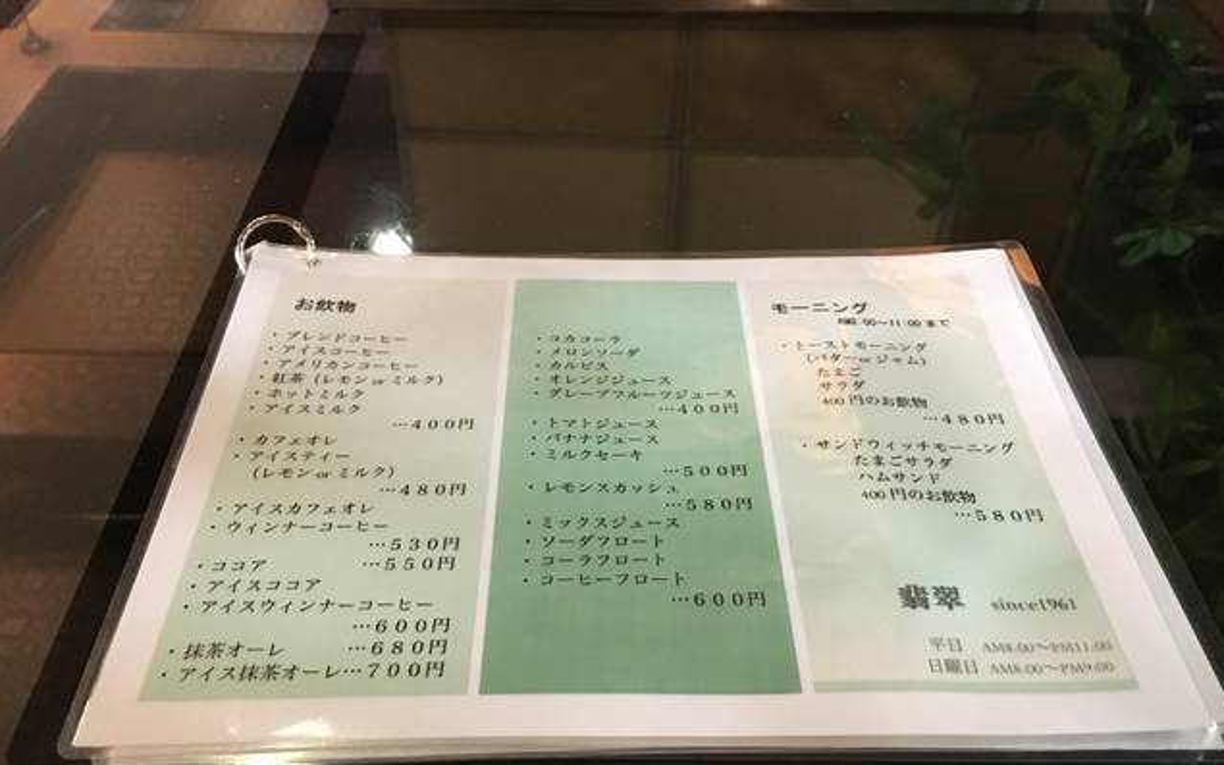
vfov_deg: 40.6
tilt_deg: -41.2
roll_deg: -1.9
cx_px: 615
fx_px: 1034
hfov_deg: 61.2
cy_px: 385
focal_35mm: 31
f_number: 2.2
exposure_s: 1/15
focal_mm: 4.15
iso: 320
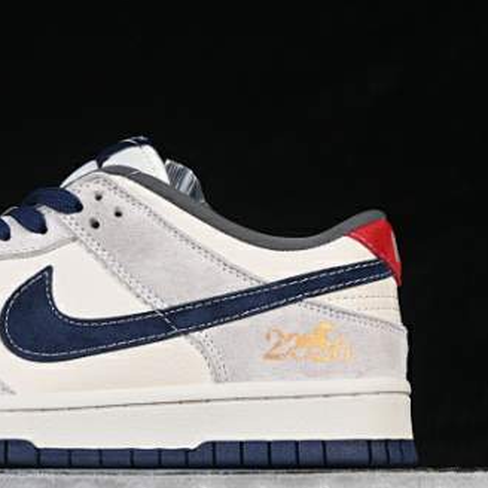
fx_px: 2265
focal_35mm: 142
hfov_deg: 12.2
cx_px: 54
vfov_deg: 12.3
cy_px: 243
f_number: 8
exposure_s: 1/80
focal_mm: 50
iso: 160
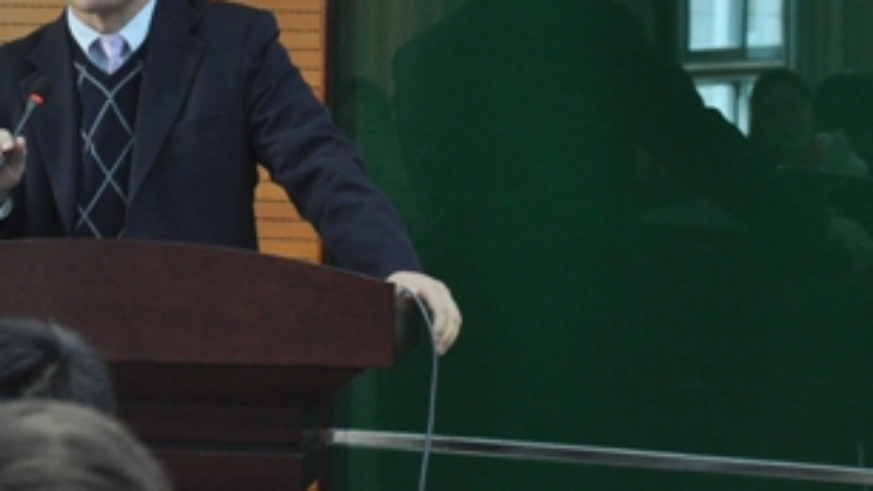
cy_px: -16
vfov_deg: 5.2
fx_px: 5347
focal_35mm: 231
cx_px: 83
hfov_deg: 9.3
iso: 2000
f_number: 5.3
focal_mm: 75
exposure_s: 1/15
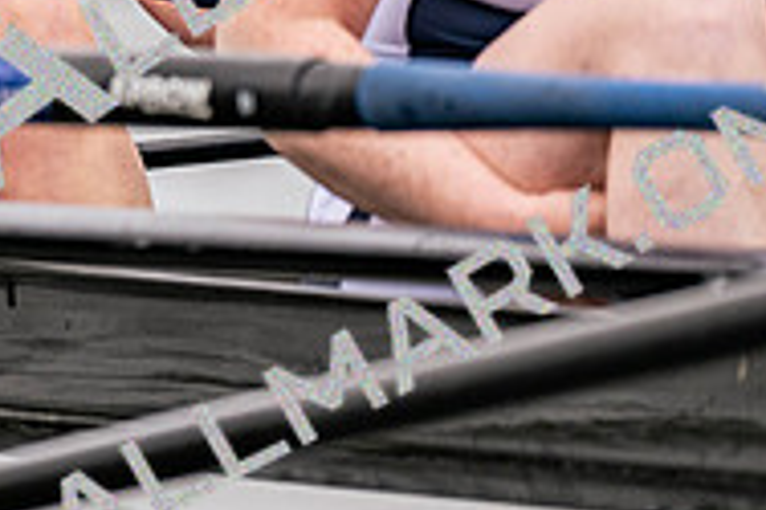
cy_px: -186
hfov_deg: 1.1
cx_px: -395
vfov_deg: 0.7
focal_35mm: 1855
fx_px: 39435
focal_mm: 600
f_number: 4
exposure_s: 1/2500
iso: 360
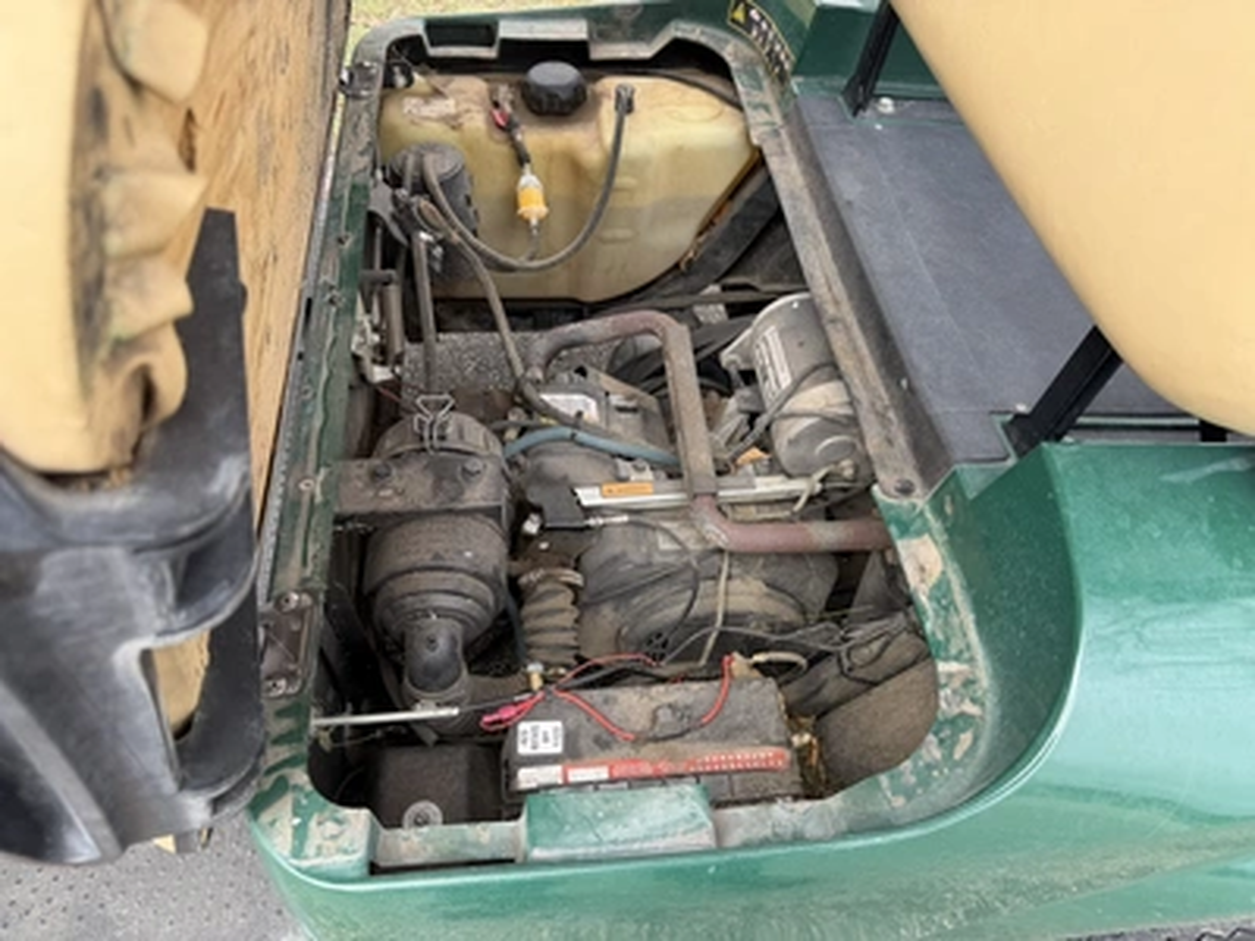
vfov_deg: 56.8
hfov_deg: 71.6
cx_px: 628
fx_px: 870
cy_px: 470
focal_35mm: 24
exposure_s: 1/423
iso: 80
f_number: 1.78
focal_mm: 6.76
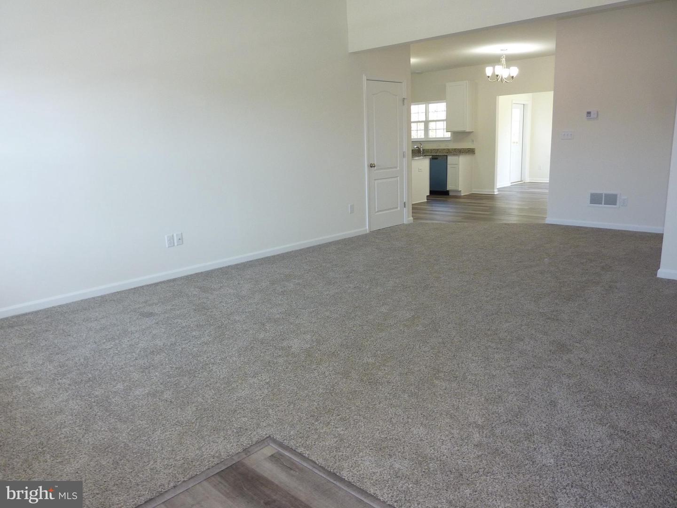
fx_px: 489
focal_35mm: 25
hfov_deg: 69.4
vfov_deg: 54.9
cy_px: 254
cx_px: 338
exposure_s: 1/30
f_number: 3.3
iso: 160
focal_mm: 4.1
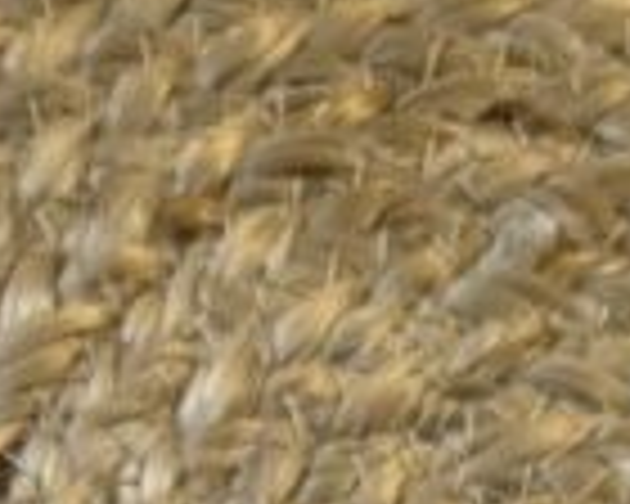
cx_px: 9
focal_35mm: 134
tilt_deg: -76.2
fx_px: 2499
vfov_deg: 9.1
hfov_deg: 14.2
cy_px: 1566
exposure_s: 1/60
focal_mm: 6.76
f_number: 1.78
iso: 400
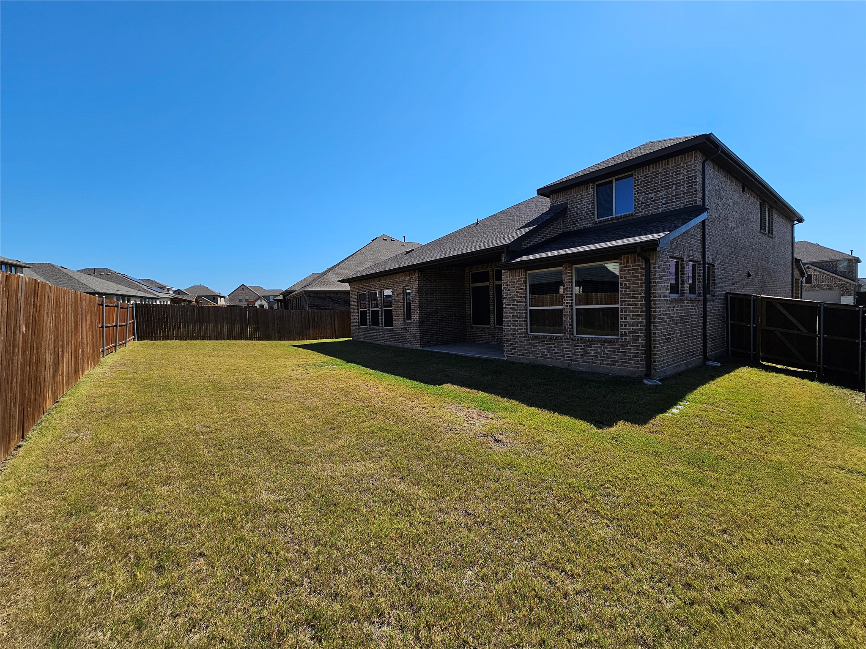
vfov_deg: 89.9
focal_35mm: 13
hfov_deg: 106.2
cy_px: 324
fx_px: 325
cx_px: 433
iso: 50
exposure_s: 1/2423
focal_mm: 2.2
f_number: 2.2
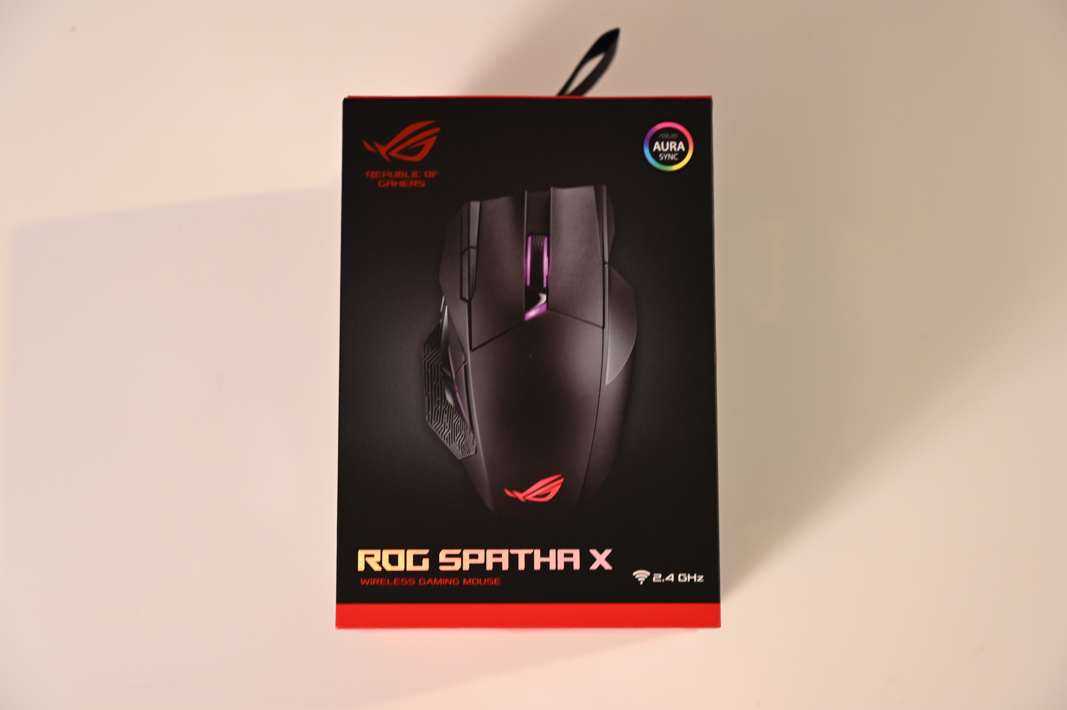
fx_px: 1747
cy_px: 355
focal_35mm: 59
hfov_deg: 34.0
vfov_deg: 23.0
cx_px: 534
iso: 1000
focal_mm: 59
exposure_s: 1/8
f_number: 4
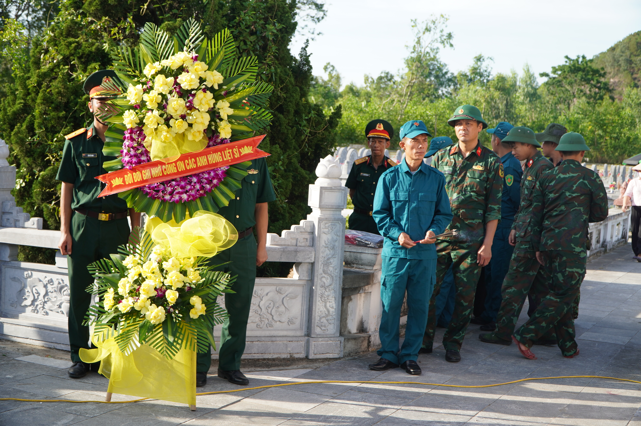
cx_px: 320
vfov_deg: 26.4
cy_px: 213
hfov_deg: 38.9
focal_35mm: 51
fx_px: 907
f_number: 4.5
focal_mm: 34
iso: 100
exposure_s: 1/250
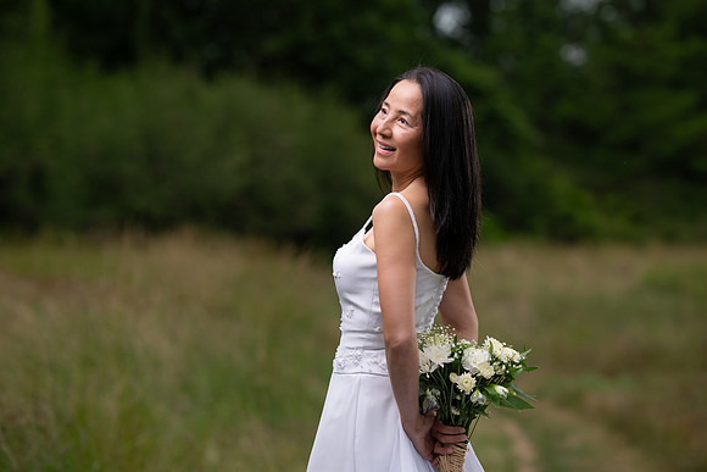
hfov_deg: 20.6
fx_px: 1947
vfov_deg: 13.8
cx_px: 357
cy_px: 197
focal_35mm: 99
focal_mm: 85
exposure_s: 1/2500
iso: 160
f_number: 2.5
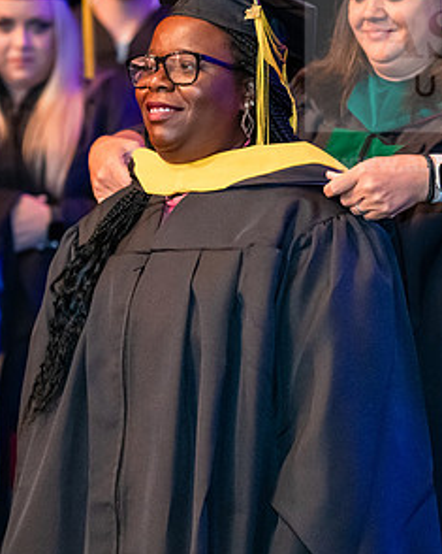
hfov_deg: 7.2
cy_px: 203
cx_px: 248
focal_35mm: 215
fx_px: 3517
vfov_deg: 9.0
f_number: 3.5
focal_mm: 116
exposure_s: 1/200
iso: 3200
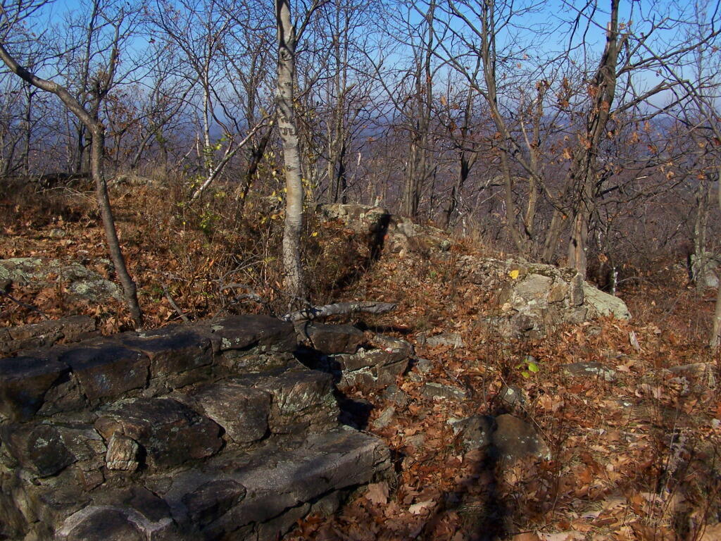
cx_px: 360
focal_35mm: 38
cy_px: 270
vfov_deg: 37.7
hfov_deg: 49.0
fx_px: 791
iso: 80
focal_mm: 6.3
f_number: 5.6
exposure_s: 1/500
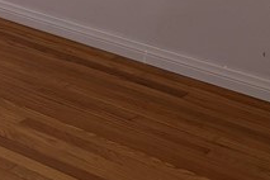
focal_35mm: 120
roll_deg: +1.4
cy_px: -217
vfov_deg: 10.2
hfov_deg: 14.2
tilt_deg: -6.1
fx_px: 900
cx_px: -279
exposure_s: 1/750
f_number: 1.78
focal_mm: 6.76
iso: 100
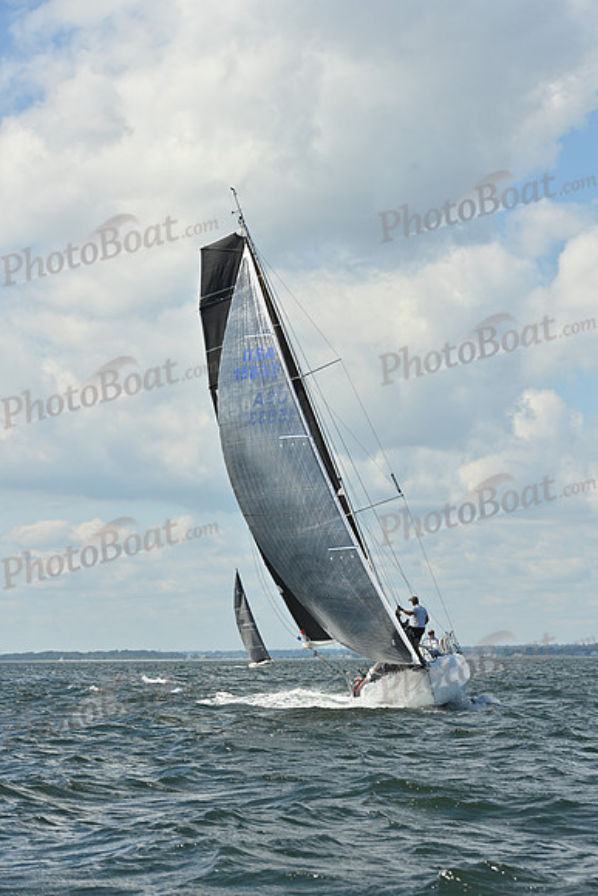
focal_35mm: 102
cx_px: 299
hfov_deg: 13.4
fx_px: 2540
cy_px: 448
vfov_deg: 20.0
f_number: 10
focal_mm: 102
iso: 250
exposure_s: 1/1250
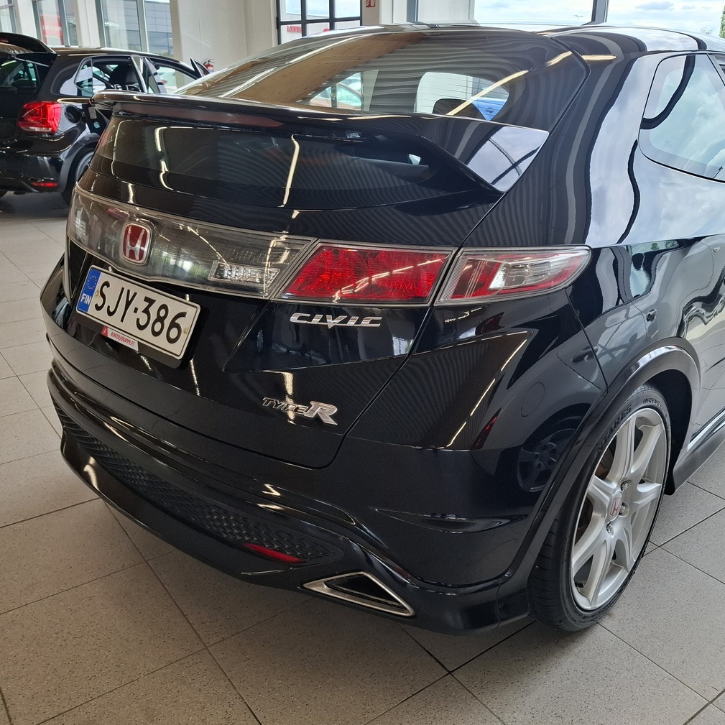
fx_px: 687
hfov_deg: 55.4
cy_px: 348
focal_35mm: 29
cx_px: 416
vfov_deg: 55.6
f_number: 1.8
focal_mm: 5.54
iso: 50
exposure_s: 1/166
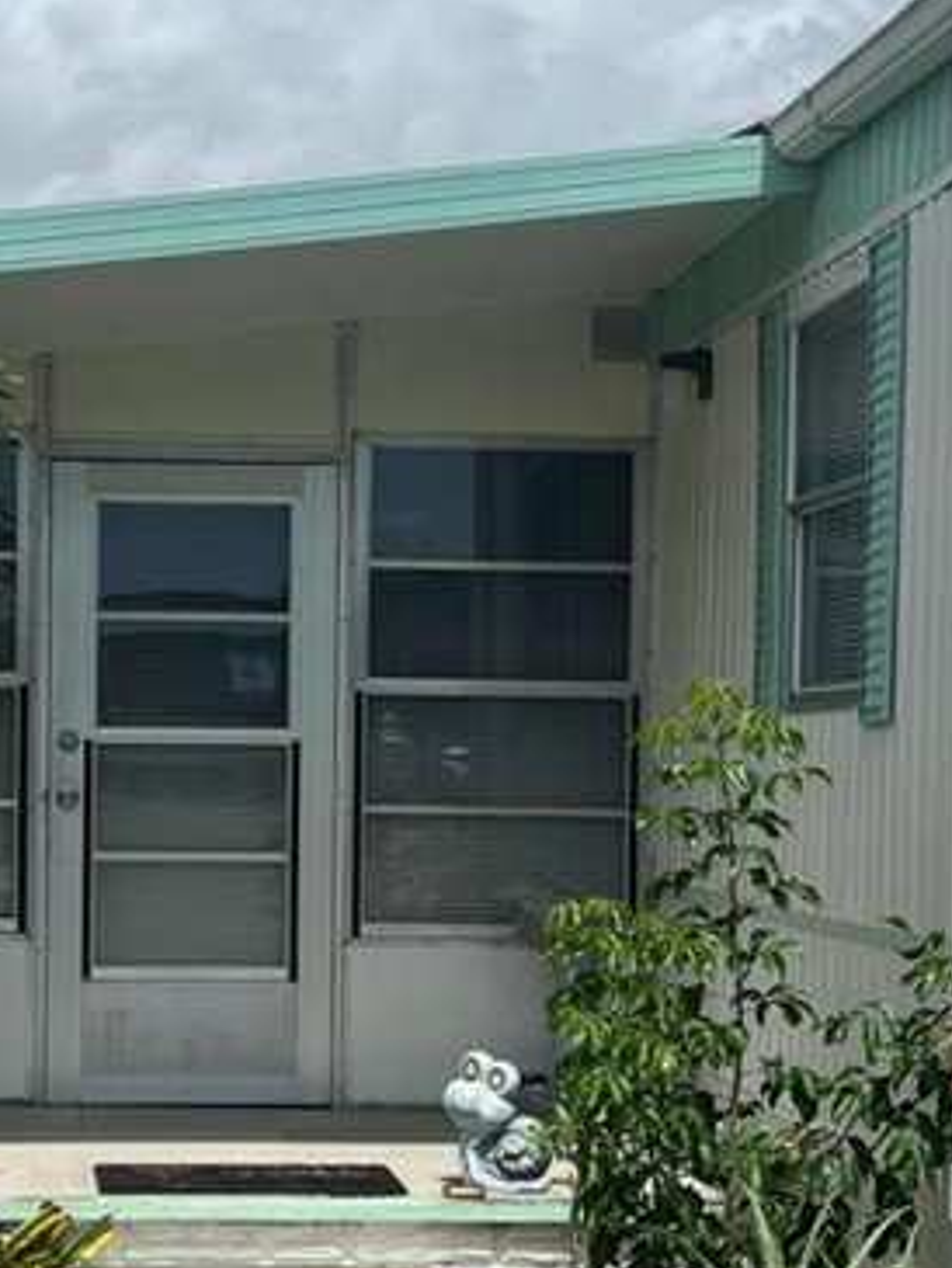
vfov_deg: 25.5
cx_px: 191
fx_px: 2785
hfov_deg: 19.2
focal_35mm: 76
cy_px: 834
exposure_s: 1/9434
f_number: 1.5
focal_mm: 5.7
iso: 50
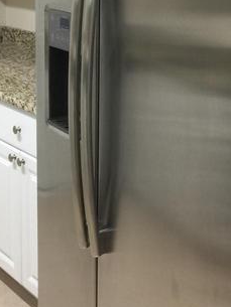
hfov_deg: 20.2
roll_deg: -0.4
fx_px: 649
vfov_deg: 26.3
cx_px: 103
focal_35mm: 73
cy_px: 78
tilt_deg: -9.0
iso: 40
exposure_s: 1/15
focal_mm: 4.15
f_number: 2.2
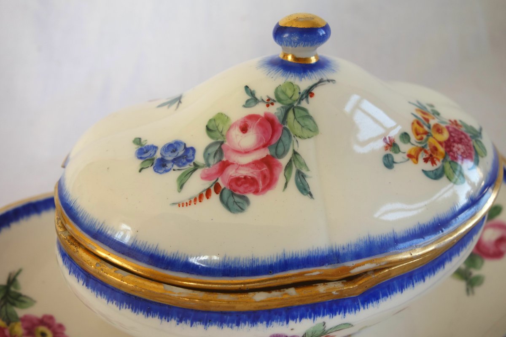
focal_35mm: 28
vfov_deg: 46.4
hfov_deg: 65.5
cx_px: 253
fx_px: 394
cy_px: 168
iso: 125
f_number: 4
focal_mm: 10.4
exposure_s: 1/100
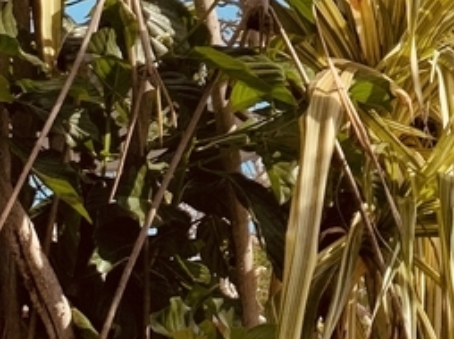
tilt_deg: +23.9
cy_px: -109
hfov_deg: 15.1
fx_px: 1612
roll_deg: -2.4
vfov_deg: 11.7
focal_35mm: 123
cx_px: 633
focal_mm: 4.25
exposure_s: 1/1634
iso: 25
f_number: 1.8
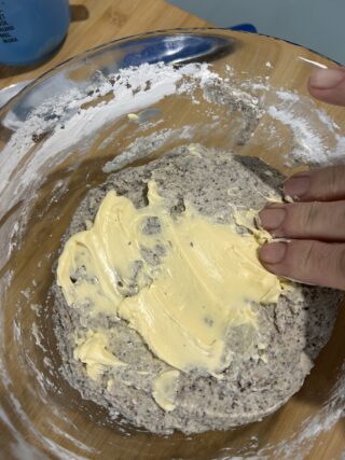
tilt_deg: -72.2
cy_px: 230
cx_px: 172
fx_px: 346
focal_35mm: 26
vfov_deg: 67.3
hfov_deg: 53.0
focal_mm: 5.7
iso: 100
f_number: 1.5
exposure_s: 1/50
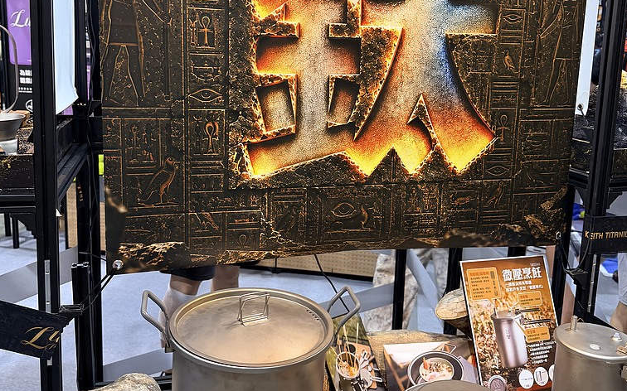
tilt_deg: -9.9
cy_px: 162
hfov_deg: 55.3
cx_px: 316
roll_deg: -2.2
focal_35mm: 35
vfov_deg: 36.2
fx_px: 598
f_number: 1.78
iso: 200
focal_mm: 6.76
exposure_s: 1/60
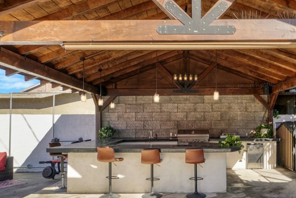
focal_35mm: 28
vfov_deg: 46.3
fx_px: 228
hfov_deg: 64.7
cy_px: 129
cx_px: 192
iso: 400
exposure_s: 1/30
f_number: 11
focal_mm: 13
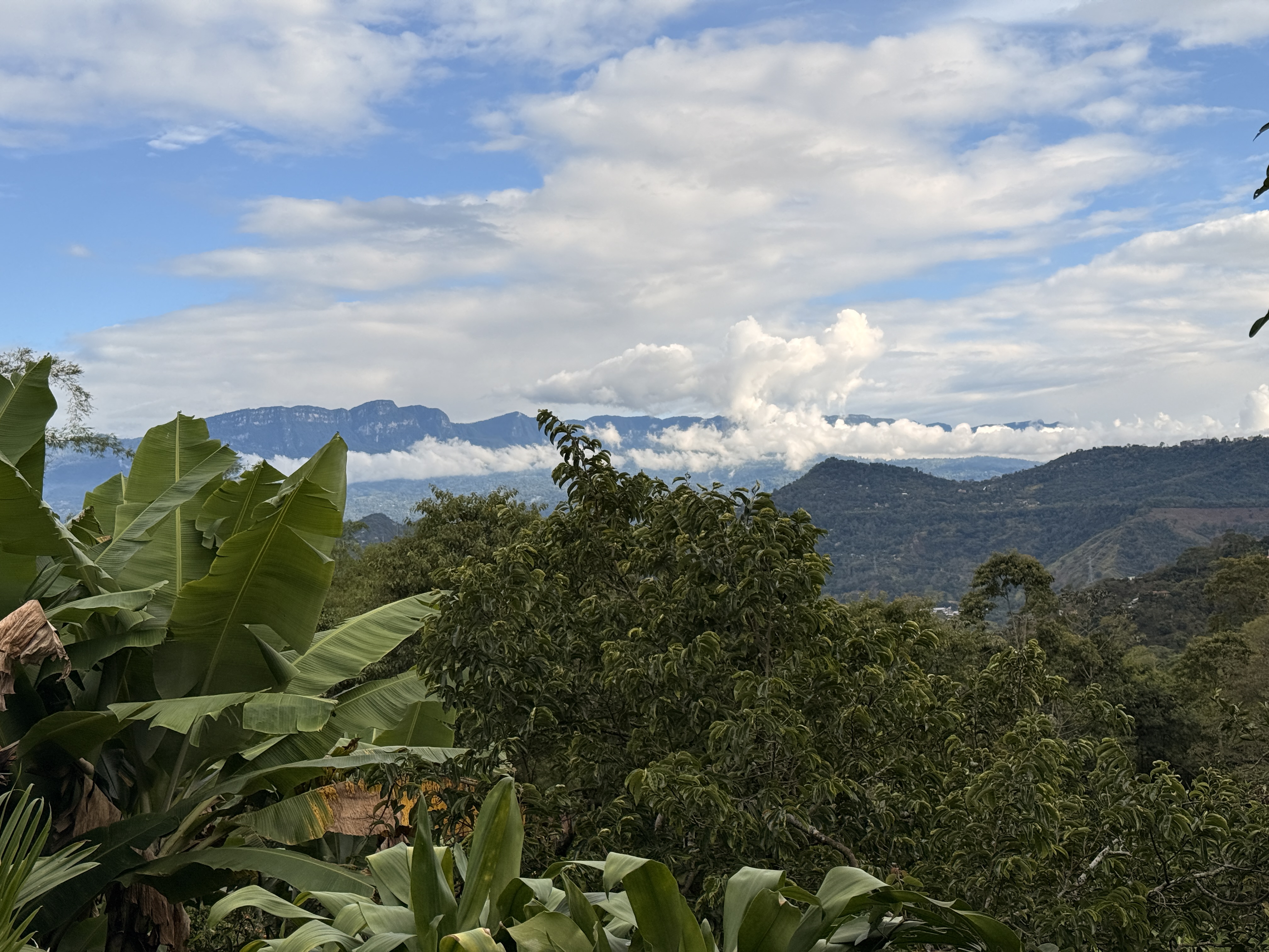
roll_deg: +4.1
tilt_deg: +1.7
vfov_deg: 30.3
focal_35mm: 48
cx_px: 634
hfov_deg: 39.7
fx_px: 1760
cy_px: 476
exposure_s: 1/4878
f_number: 1.78
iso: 80
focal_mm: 6.76
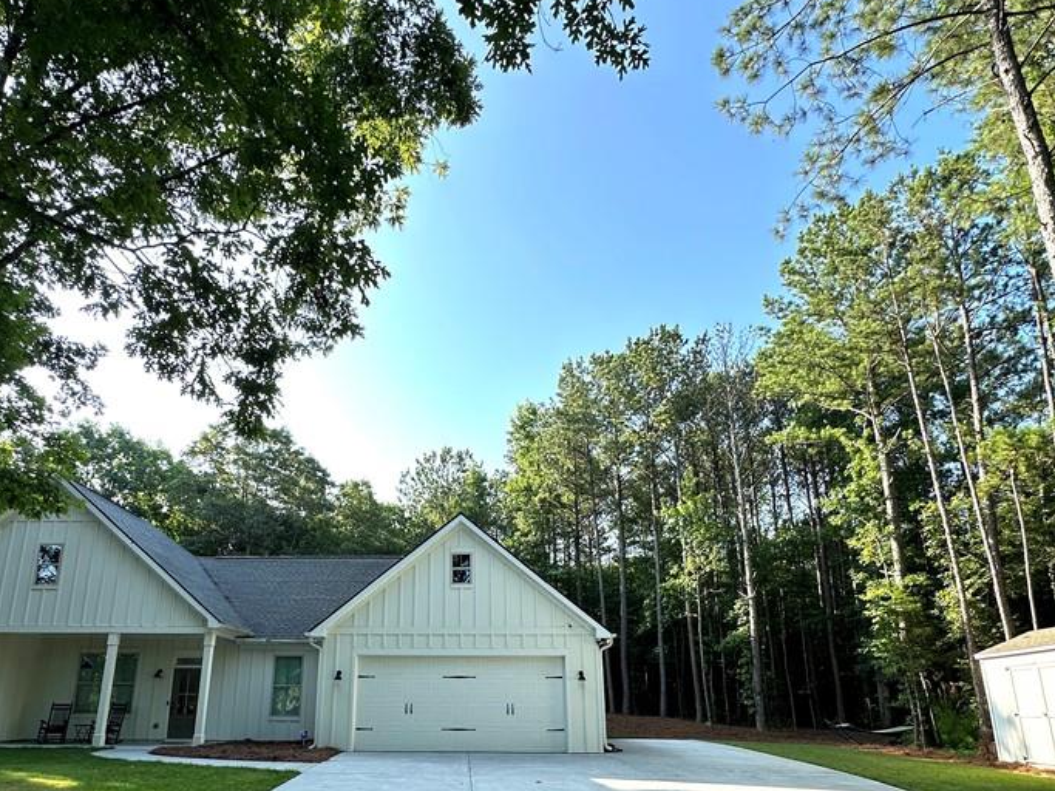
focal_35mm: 21
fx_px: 640
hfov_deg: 78.7
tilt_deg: +13.7
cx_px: 463
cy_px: 545
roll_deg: -1.0
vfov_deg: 61.4
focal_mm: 2.22
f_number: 2.2
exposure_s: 1/282
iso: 40
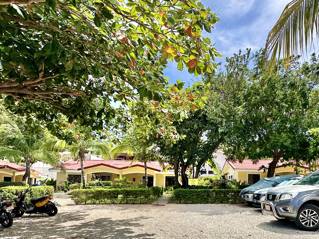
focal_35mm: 25
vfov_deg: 53.2
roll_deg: -0.3
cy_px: 168
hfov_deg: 68.1
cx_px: 203
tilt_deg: +4.2
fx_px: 230
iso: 40
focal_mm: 2.22
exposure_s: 1/955
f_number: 2.2
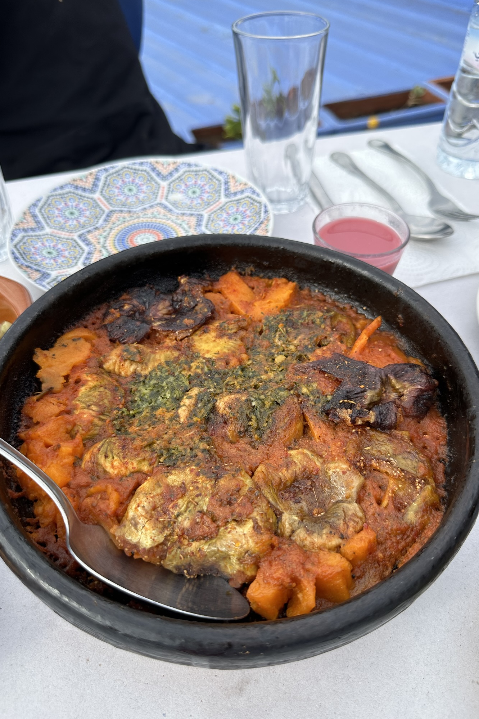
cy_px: 359
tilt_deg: -48.0
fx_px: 499
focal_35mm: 25
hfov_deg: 51.3
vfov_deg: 71.5
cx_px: 252
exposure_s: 1/2070
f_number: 1.78
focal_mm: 6.86
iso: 80
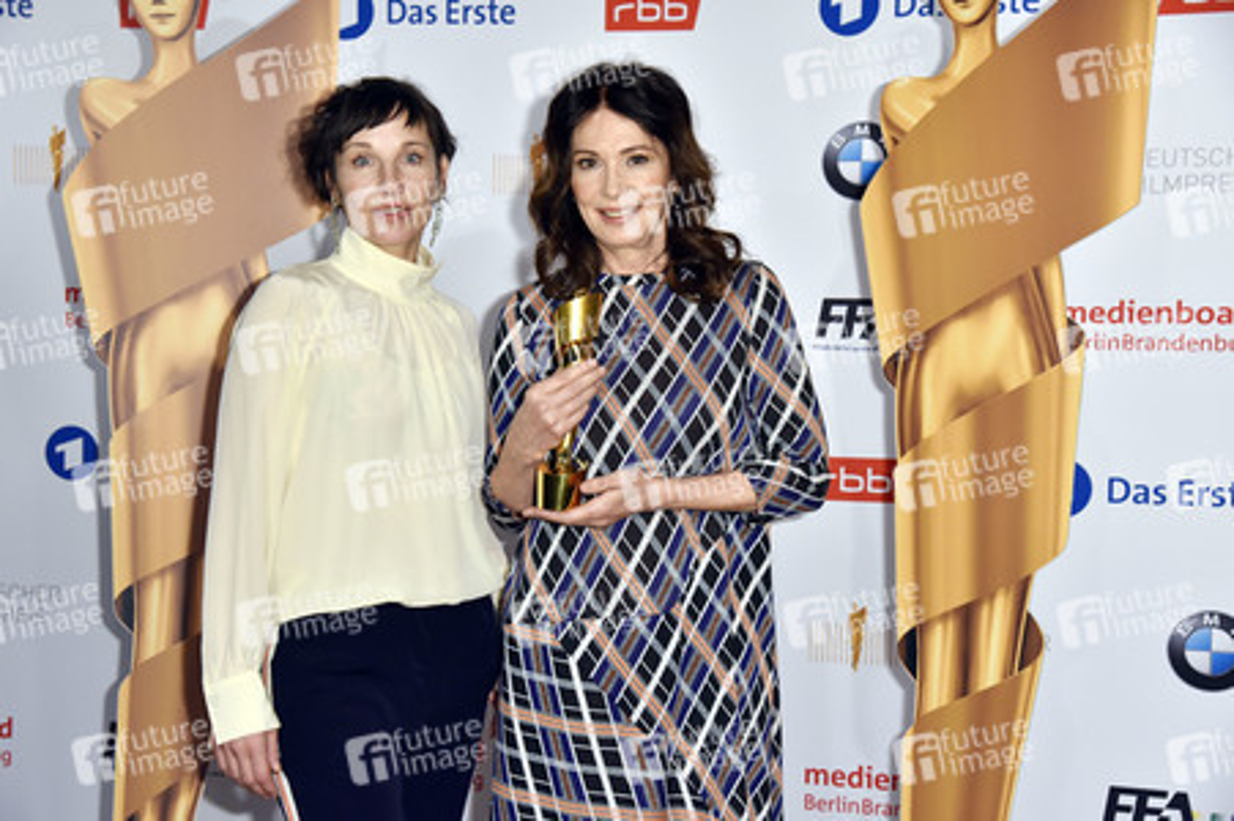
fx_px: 1884
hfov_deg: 36.3
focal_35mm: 55
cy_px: 410
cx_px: 617
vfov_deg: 24.6
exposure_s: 1/125
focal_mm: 55
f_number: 5.6
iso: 1000
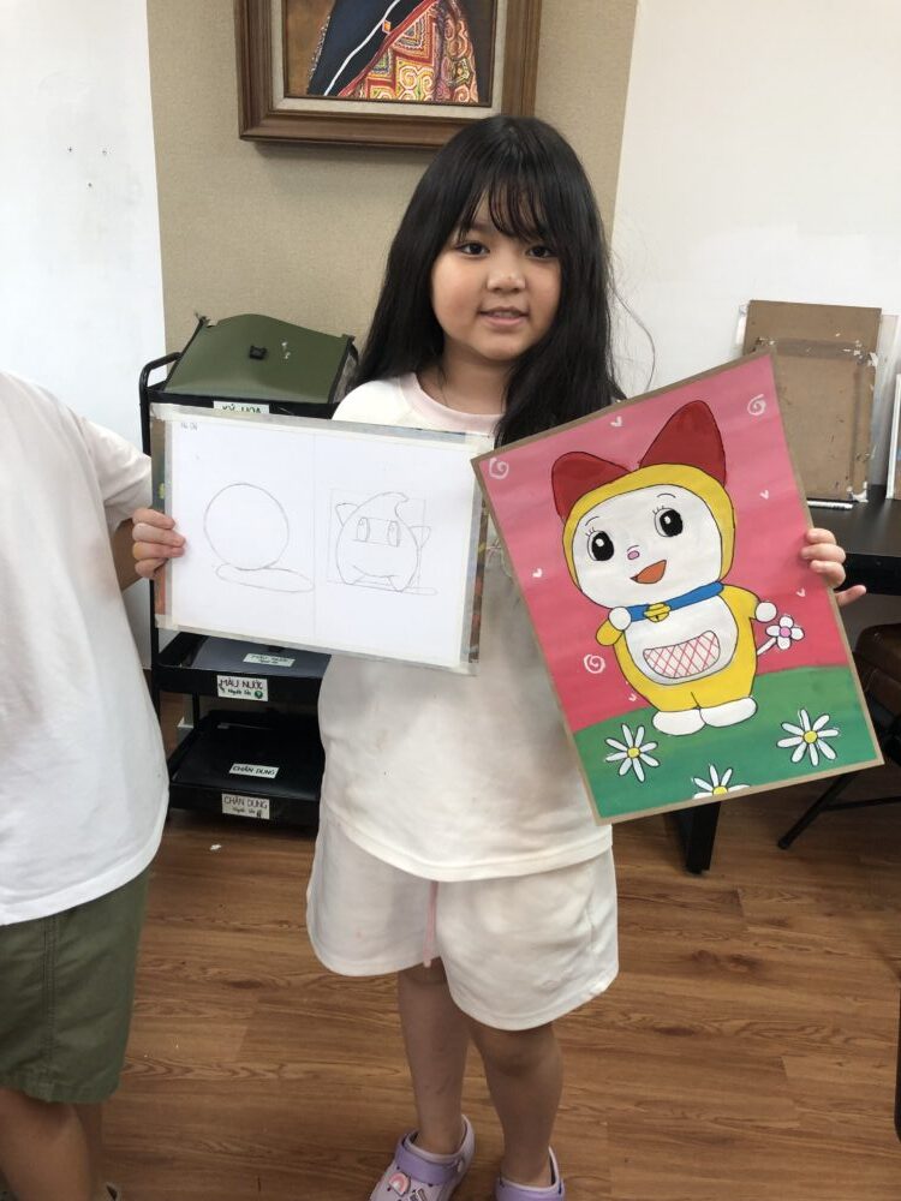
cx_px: 450
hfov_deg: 49.7
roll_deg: -2.8
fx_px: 972
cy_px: 600
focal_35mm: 28
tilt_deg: -20.1
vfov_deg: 63.4
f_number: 1.8
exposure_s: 1/40
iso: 25
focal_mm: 3.99
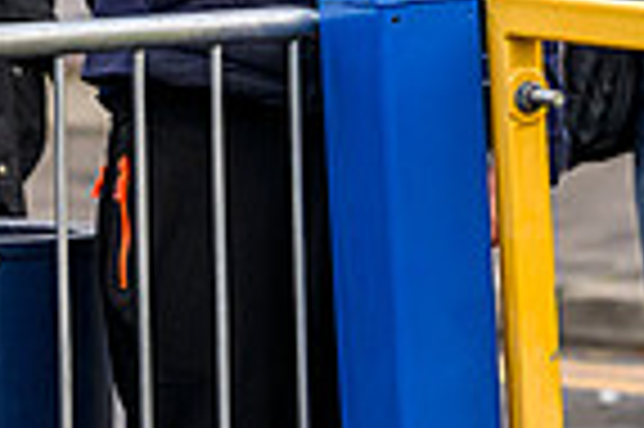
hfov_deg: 3.6
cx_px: 36
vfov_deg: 2.4
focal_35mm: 567
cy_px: -550
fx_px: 10131
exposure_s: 1/2000
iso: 2000
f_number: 3.2
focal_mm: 120
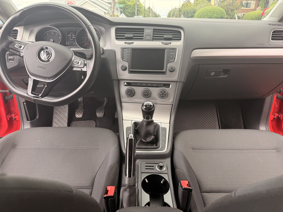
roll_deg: -1.1
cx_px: 142
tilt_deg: -21.7
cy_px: 106
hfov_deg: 71.6
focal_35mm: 24
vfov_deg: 56.8
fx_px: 196
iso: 80
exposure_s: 1/318
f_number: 1.78
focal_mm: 6.76
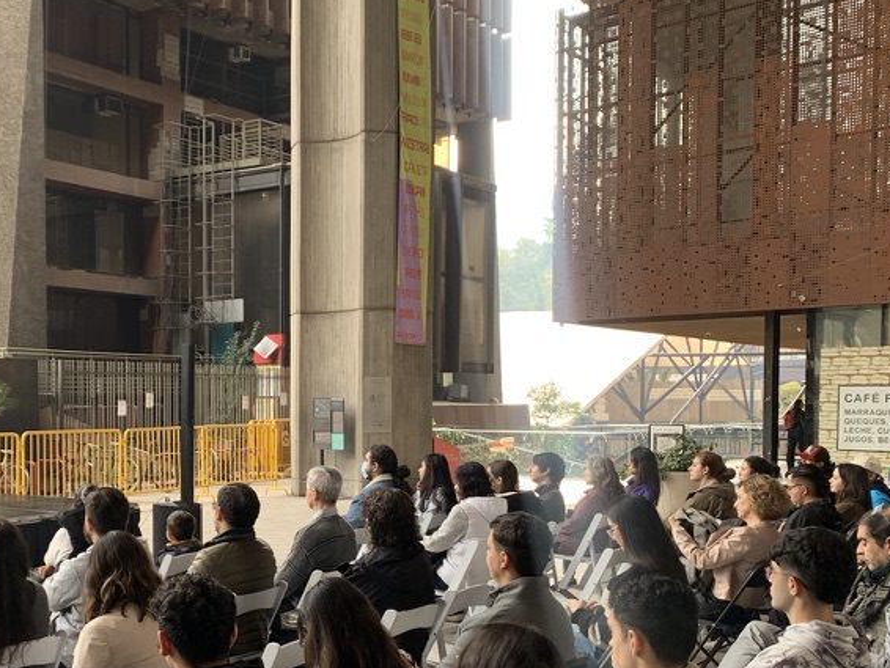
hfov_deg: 39.2
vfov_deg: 30.6
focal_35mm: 47
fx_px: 1209
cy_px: 470
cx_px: 208
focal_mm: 4.25
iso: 40
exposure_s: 1/122
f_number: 1.8
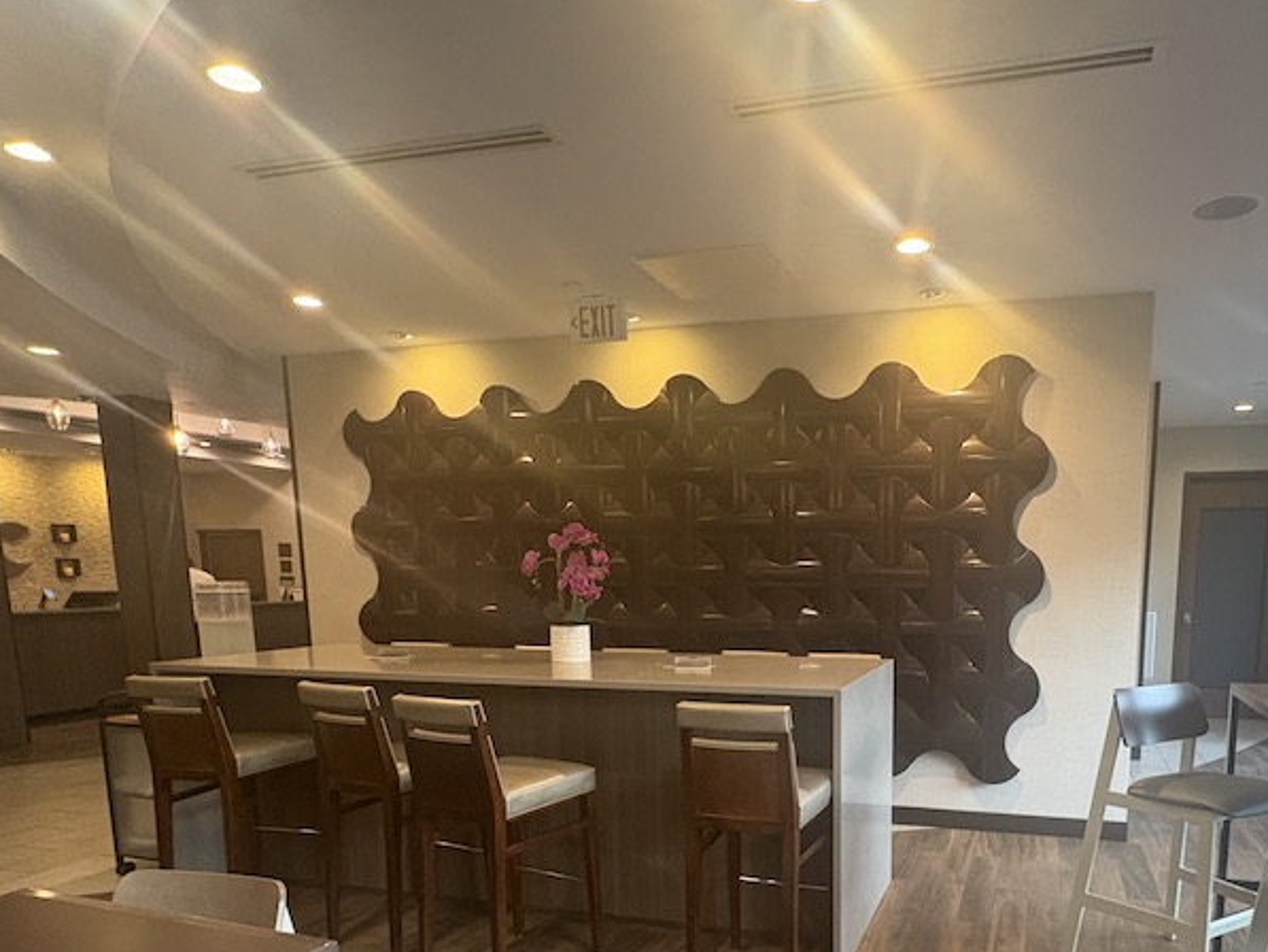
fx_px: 879
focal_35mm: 24
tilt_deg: -8.8
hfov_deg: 70.1
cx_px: 816
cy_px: 703
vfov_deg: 54.4
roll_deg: +0.6
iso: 500
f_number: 2.2
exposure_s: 1/60
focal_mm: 2.22
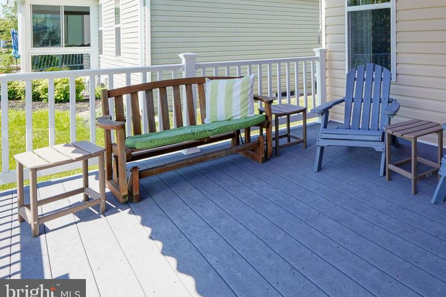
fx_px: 334
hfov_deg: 57.9
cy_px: 40
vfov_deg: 44.4
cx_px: 400
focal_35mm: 27
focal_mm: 10
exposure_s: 1/100
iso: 100
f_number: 5
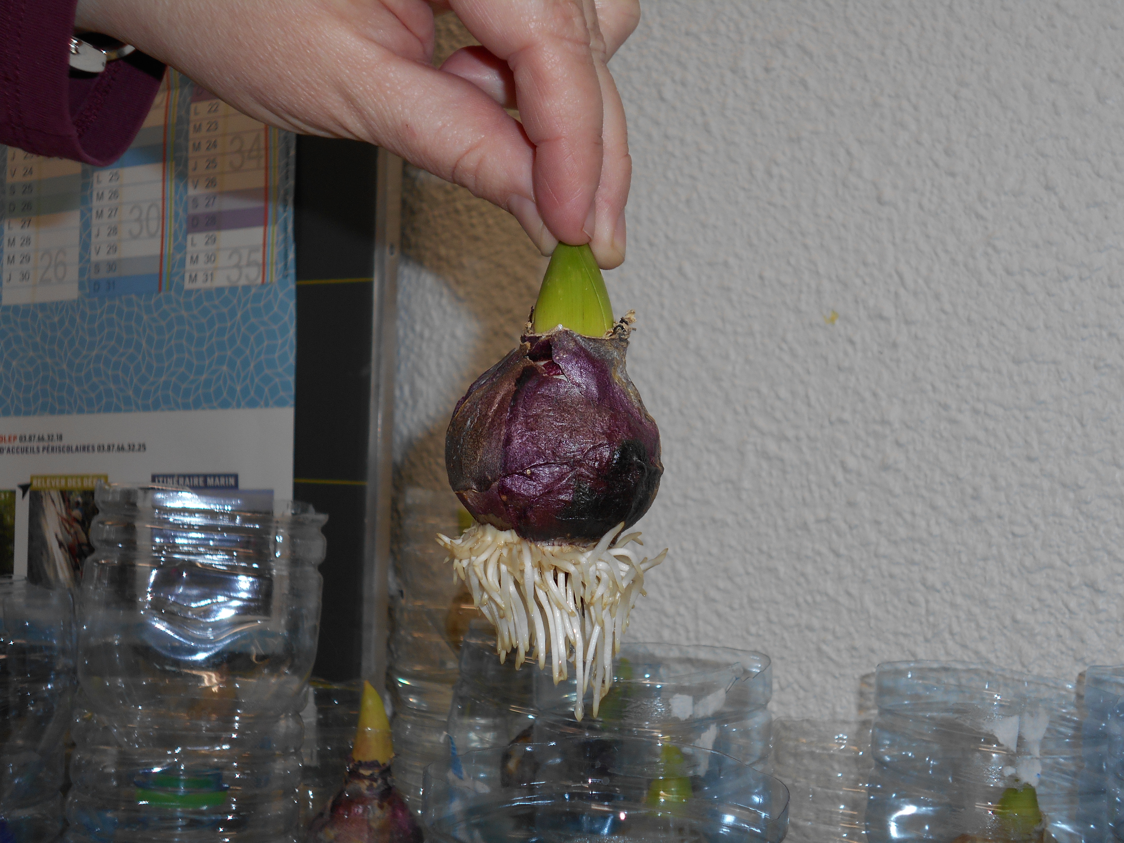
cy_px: 422
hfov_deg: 38.2
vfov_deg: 29.1
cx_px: 562
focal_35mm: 50
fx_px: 1624
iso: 80
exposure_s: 1/60
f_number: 4.5
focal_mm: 8.8
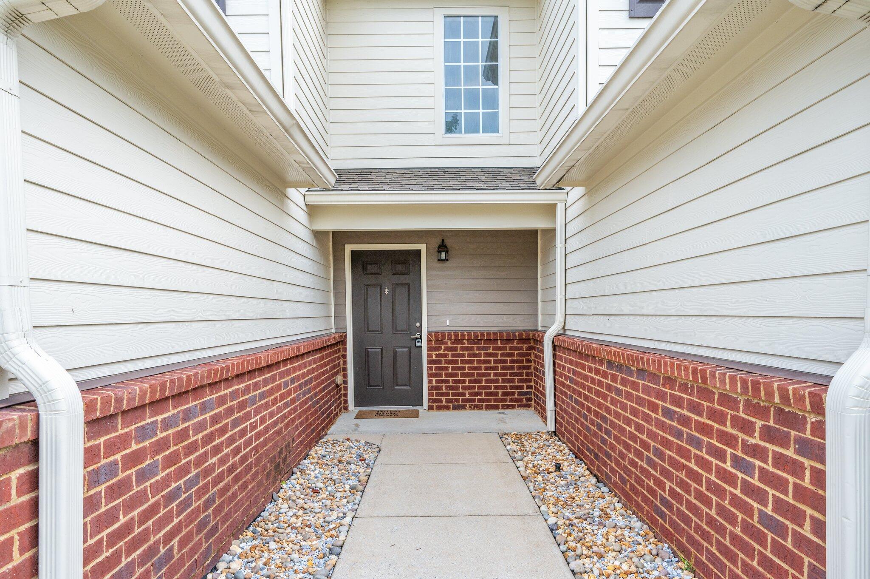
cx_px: 435
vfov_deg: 58.3
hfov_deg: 79.9
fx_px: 519
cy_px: 290
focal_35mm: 22
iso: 320
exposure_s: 1/400
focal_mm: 21.5
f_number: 9
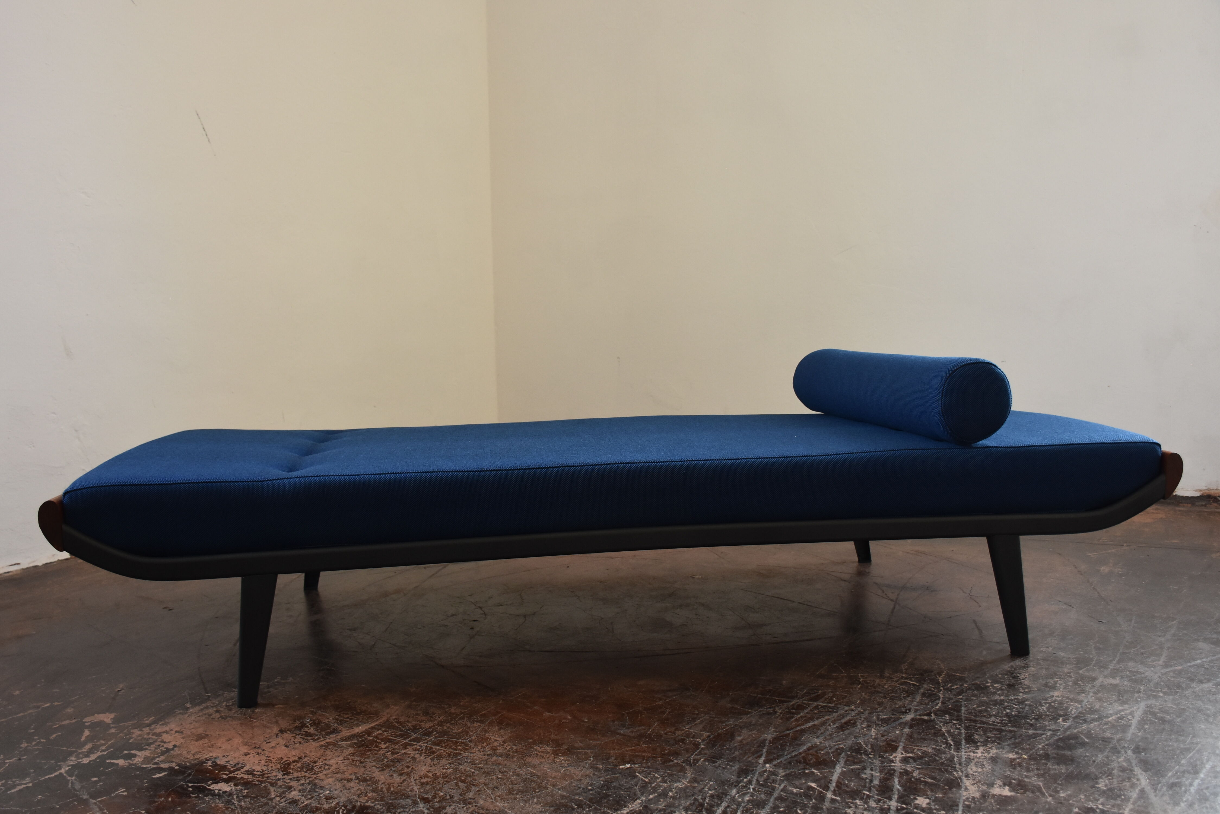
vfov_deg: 40.0
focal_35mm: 33
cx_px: 610
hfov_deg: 57.2
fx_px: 1119
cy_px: 407
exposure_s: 1/80
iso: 800
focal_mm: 22
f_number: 4.5
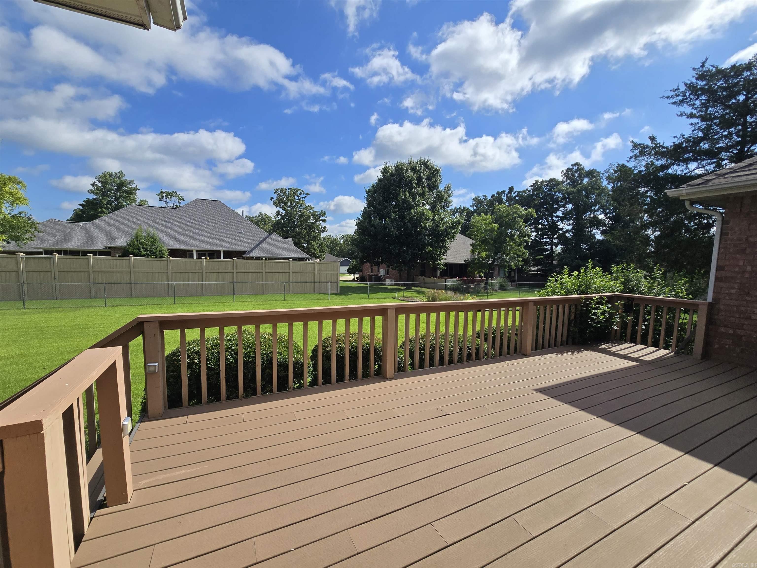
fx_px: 284
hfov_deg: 106.2
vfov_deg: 89.9
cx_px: 378
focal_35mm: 13
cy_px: 284
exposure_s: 1/3409
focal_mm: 2.2
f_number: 2.2
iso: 50
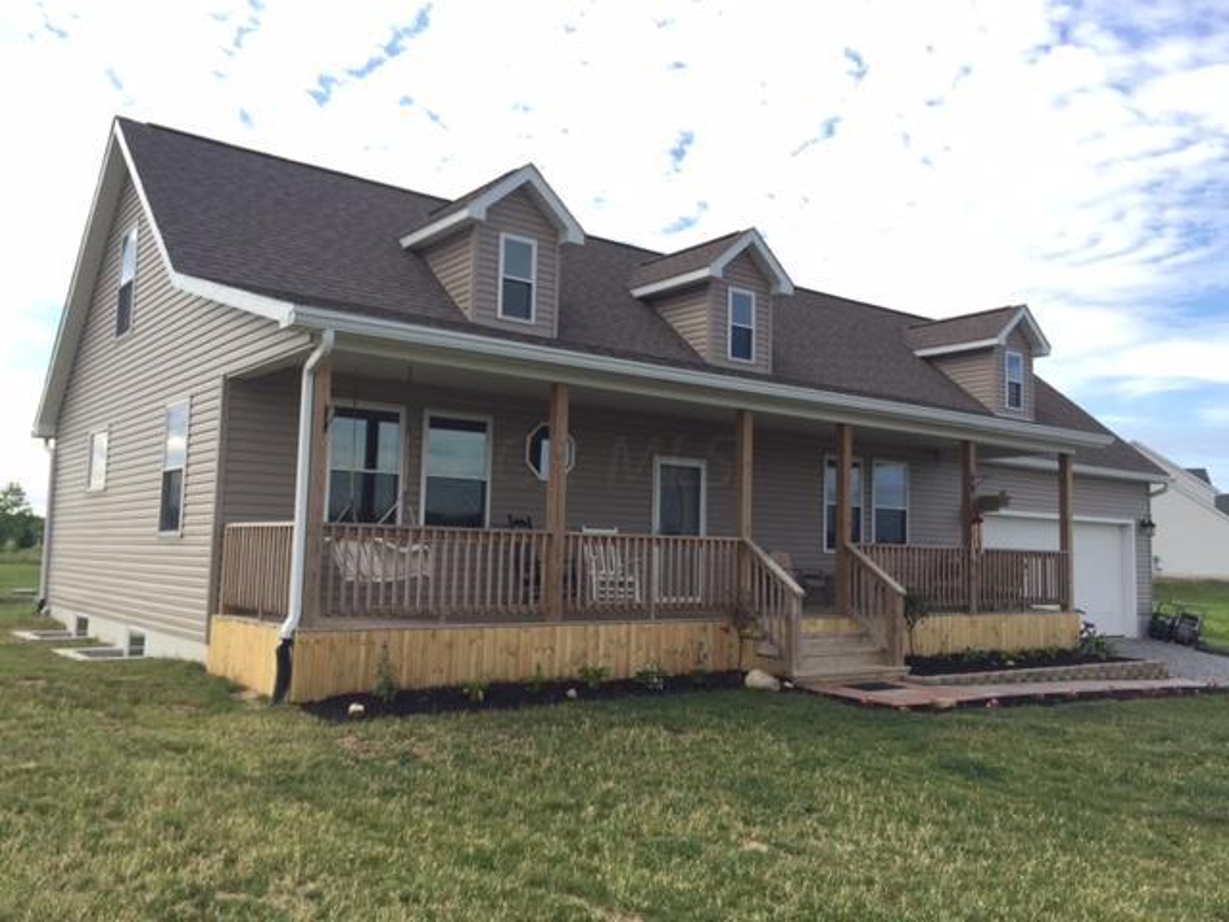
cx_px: 614
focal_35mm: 29
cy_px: 461
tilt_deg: +3.4
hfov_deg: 61.7
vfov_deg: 48.2
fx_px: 1030
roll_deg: -2.5
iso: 32
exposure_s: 1/860
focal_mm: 4.15
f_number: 2.2
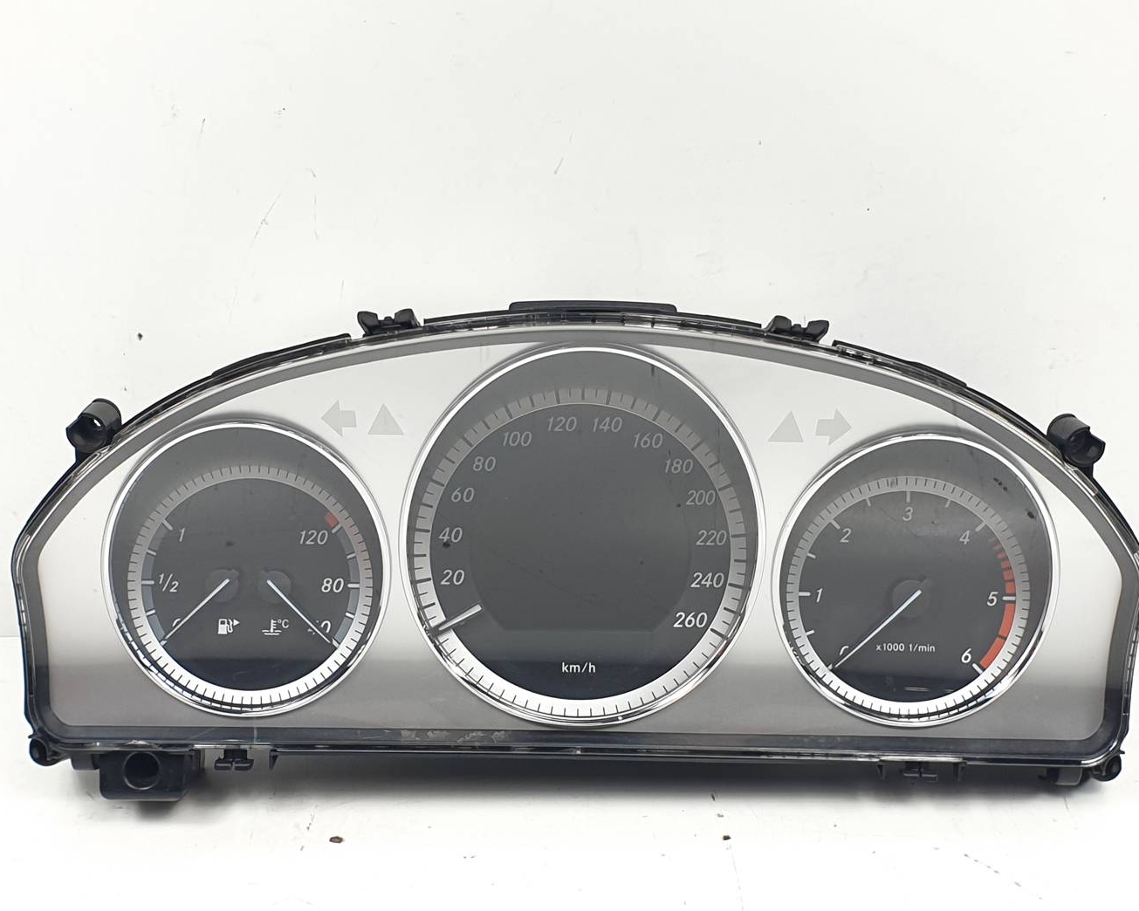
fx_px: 944
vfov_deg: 51.5
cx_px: 575
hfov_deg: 62.2
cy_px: 463
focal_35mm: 28
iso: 50
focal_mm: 4.3
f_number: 2.4
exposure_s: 1/160
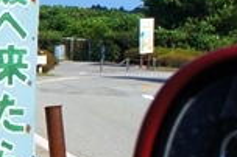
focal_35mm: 158
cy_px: 103
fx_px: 1039
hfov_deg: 11.7
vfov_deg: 8.7
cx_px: -232
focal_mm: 20
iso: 200
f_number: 13
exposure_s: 1/200
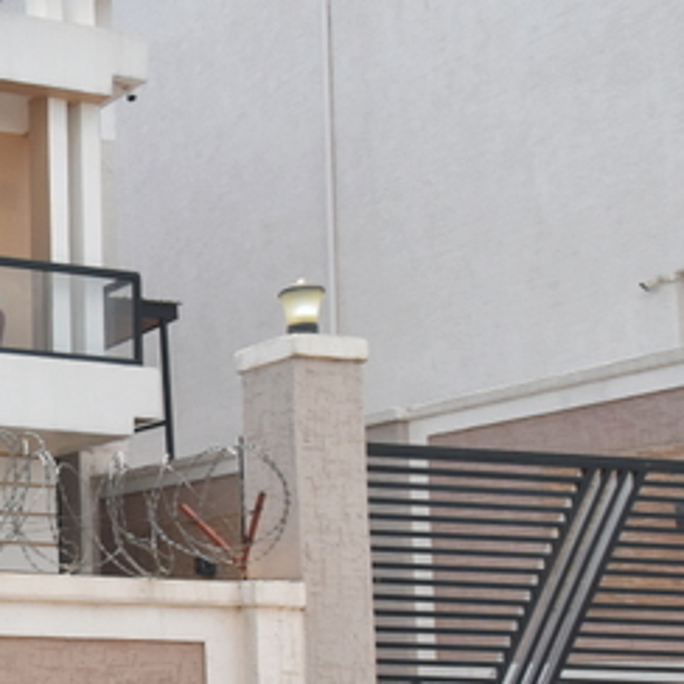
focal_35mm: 58
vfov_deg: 28.8
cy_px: 530
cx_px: -485
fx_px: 1308
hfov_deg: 21.4
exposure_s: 1/1500
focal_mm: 13
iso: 800
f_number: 8
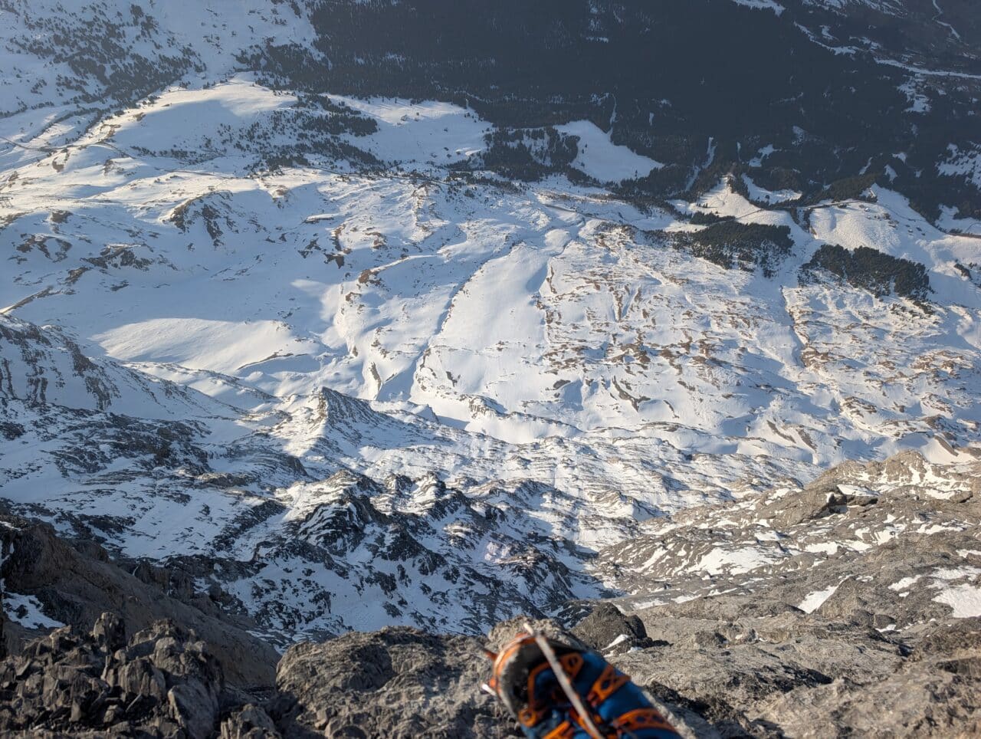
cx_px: 490
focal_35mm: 24
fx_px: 681
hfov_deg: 71.5
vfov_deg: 56.9
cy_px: 370
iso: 21
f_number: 1.68
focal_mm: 6.9
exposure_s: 1/1018
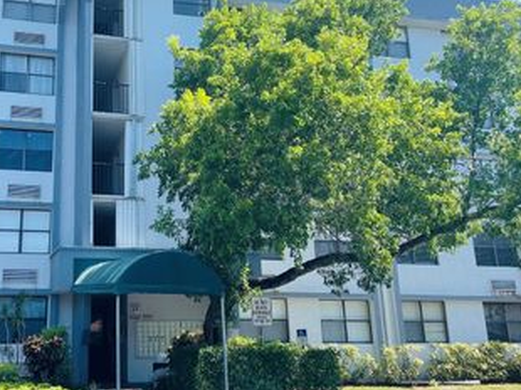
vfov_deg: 34.2
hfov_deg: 43.5
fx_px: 632
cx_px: 136
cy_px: 152
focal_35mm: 42
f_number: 1.6
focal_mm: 4.2
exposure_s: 1/1416
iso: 32
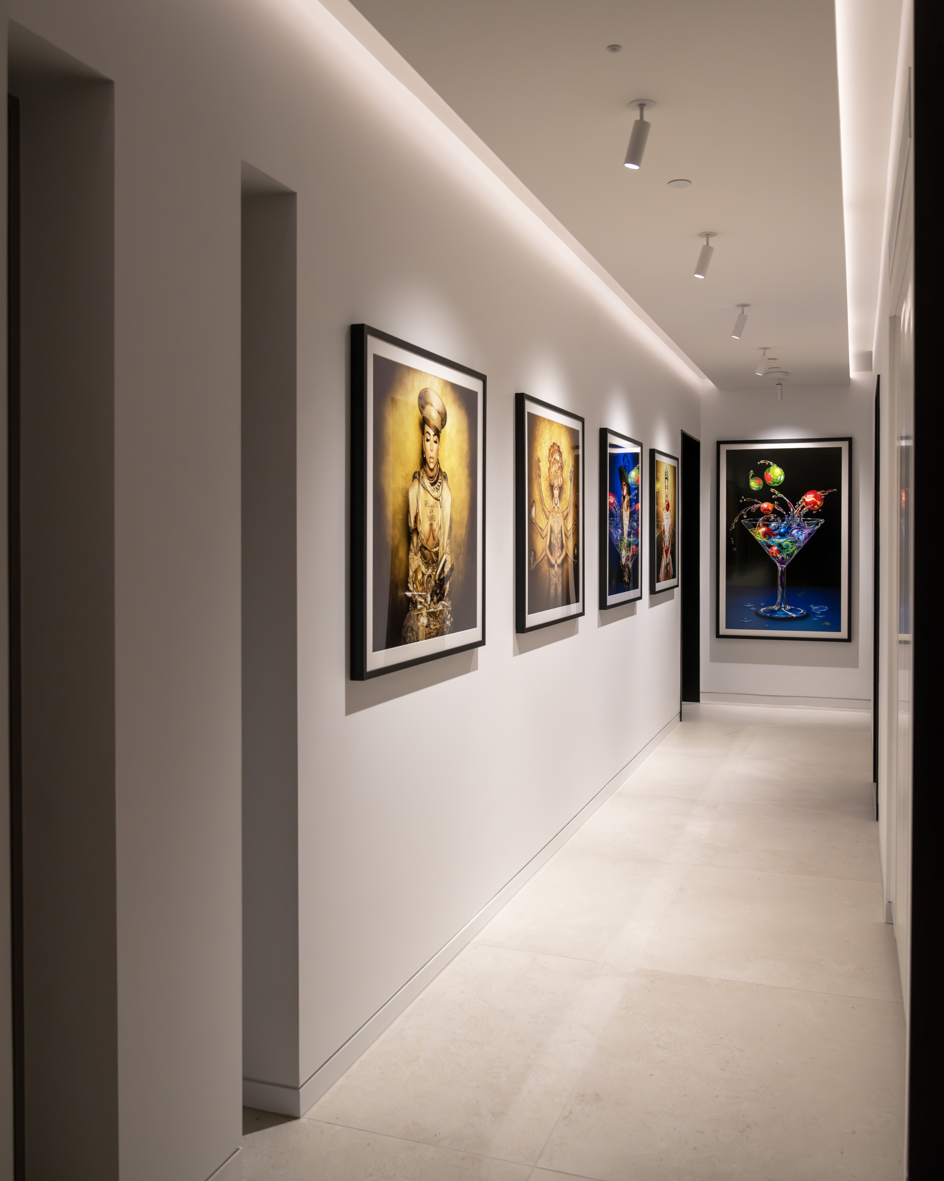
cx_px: 477
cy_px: 553
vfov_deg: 60.4
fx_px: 1013
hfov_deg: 50.0
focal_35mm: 29
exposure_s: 1/160
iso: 1600
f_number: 3.5
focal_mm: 25
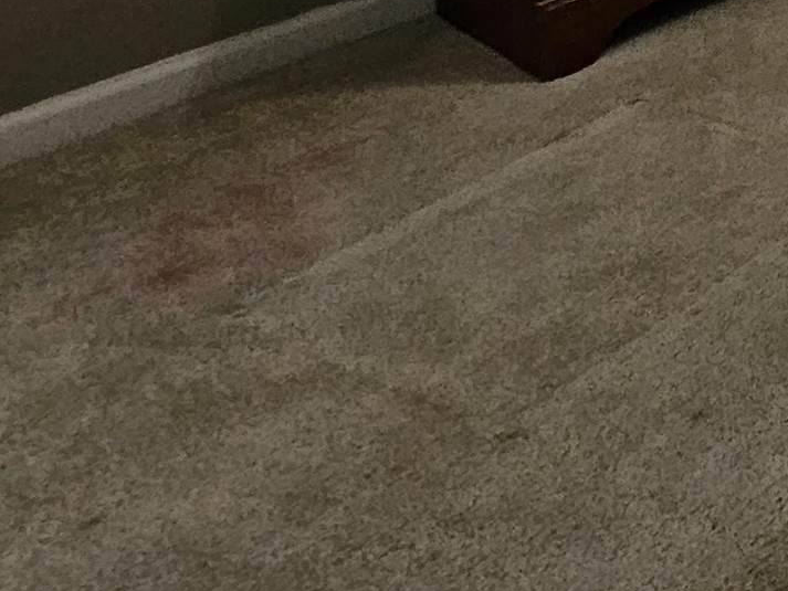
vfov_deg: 19.0
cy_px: -510
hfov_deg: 18.3
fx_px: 1275
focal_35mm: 56
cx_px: 1645
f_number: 2.2
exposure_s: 1/60
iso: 250
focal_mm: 2.2
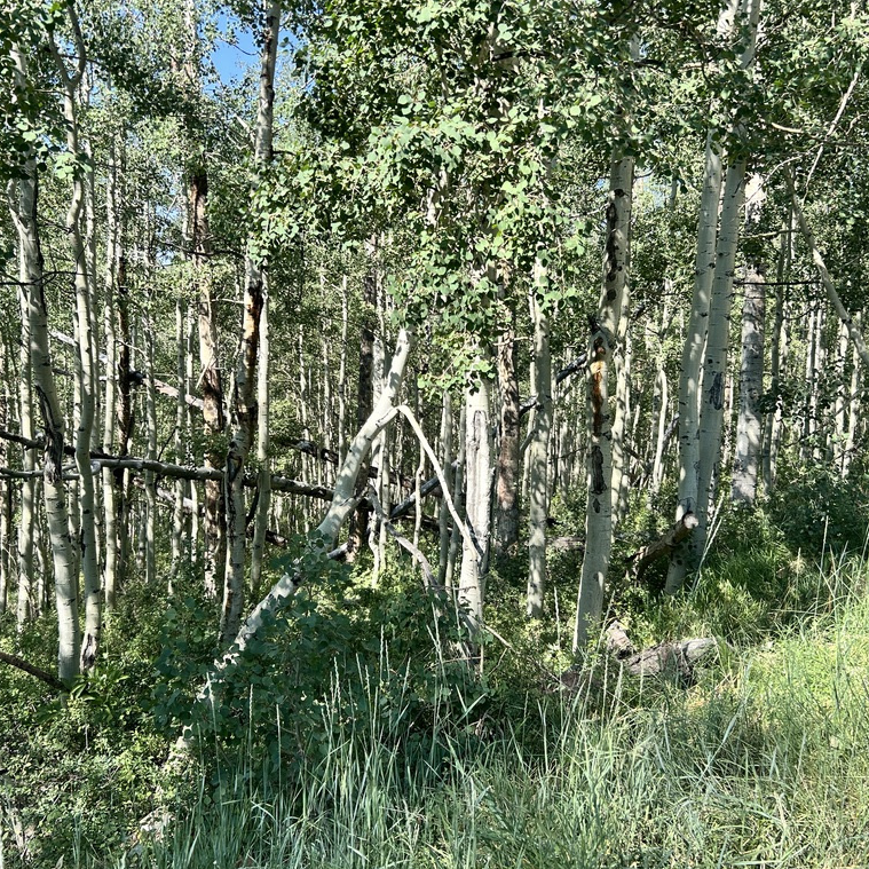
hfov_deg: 52.5
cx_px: 424
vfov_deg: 52.5
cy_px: 433
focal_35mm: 31
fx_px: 880
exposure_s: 1/1252
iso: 50
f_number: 1.5
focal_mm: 5.7
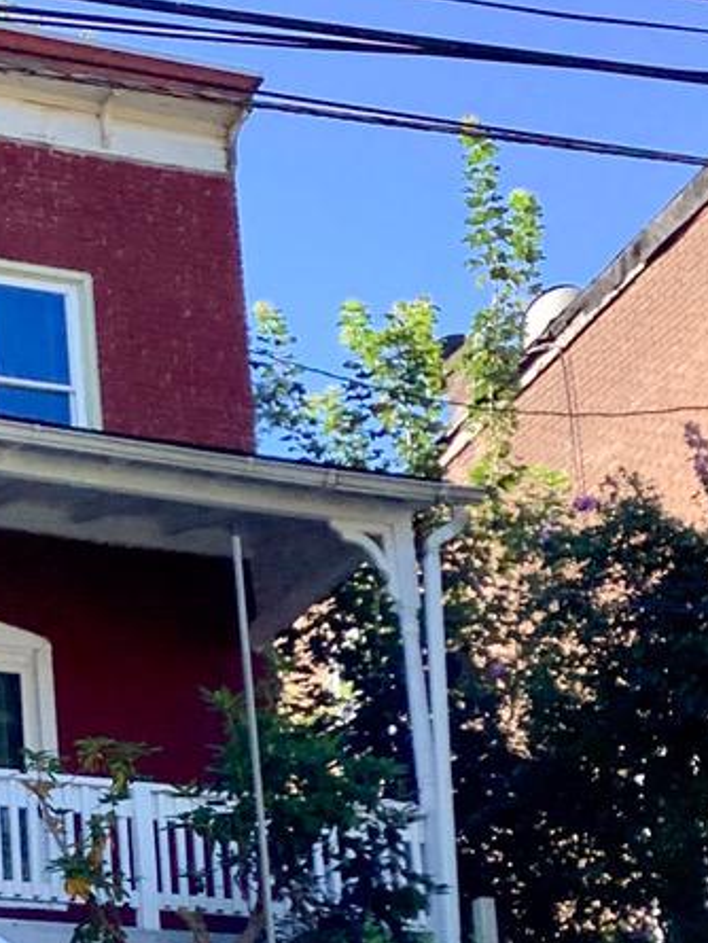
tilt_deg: +19.0
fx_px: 2917
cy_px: 843
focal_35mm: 107
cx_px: 74
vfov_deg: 18.1
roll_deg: +2.6
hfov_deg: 13.7
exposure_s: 1/367
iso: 25
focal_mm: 3.3
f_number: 2.4
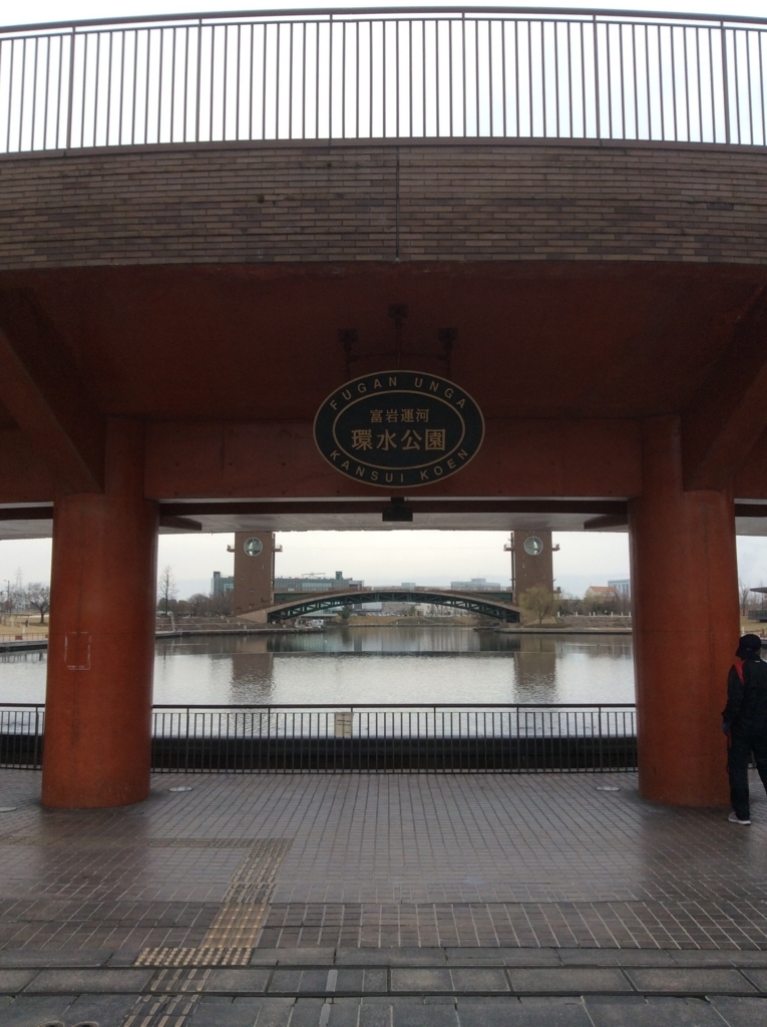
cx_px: 384
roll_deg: +0.0
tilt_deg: +6.4
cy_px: 514
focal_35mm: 32
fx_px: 948
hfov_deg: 44.1
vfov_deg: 56.9
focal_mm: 3.3
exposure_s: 1/213
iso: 32
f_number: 2.4
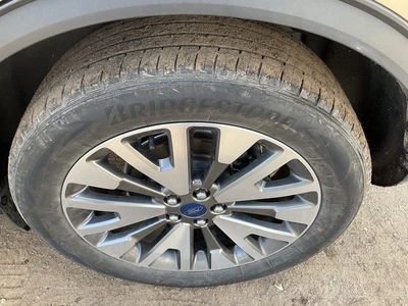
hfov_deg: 61.7
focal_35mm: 29
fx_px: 342
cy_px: 153
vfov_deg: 48.2
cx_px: 204
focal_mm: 3
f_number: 1.8
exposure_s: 1/156
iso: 25
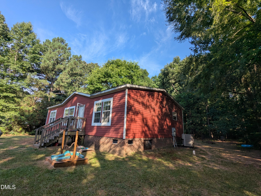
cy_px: 98
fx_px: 121
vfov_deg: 78.2
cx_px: 130
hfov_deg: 94.4
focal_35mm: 16
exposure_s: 1/720
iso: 50
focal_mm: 2.35
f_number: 2.2
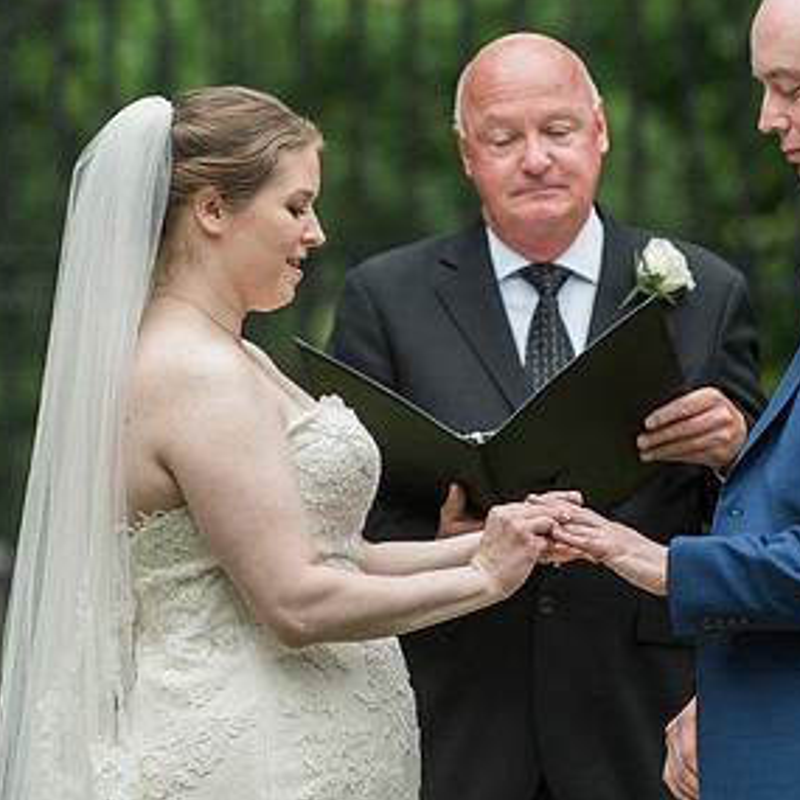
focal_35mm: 313
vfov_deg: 5.6
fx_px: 8184
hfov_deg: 5.6
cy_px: 385
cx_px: 414
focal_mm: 175
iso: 800
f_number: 4
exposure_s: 1/500
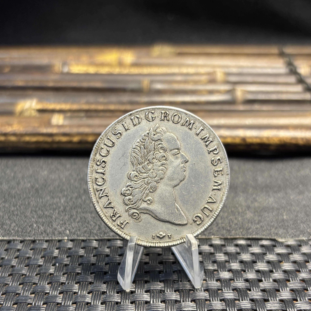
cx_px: 160
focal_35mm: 32
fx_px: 325
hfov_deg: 51.1
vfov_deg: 51.0
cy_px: 176
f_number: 1.6
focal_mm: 5.96
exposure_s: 1/50
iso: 125
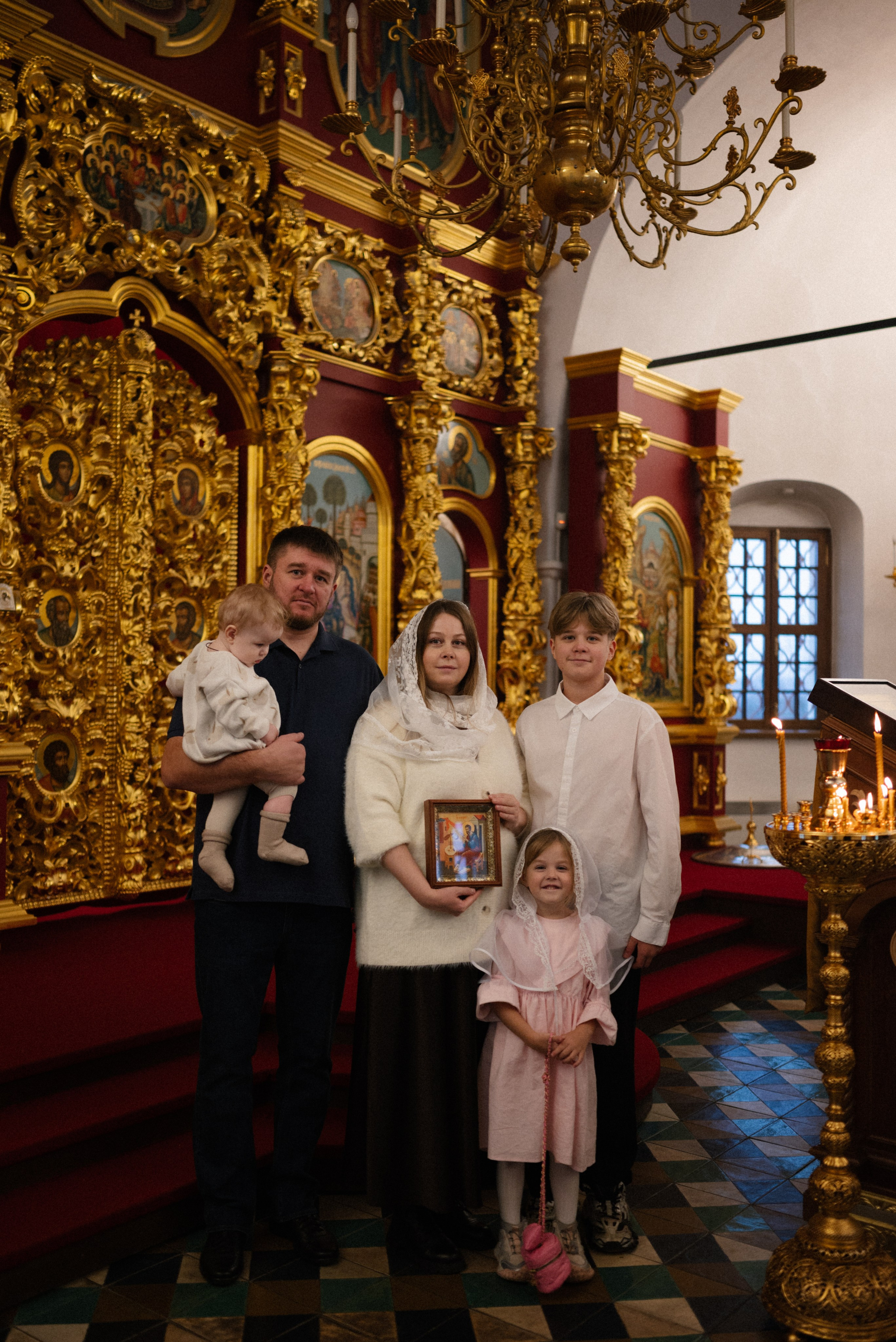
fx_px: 1305
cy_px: 671
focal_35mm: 35
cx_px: 448
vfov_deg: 54.4
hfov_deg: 37.9
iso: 800
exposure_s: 1/320
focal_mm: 35
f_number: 1.8
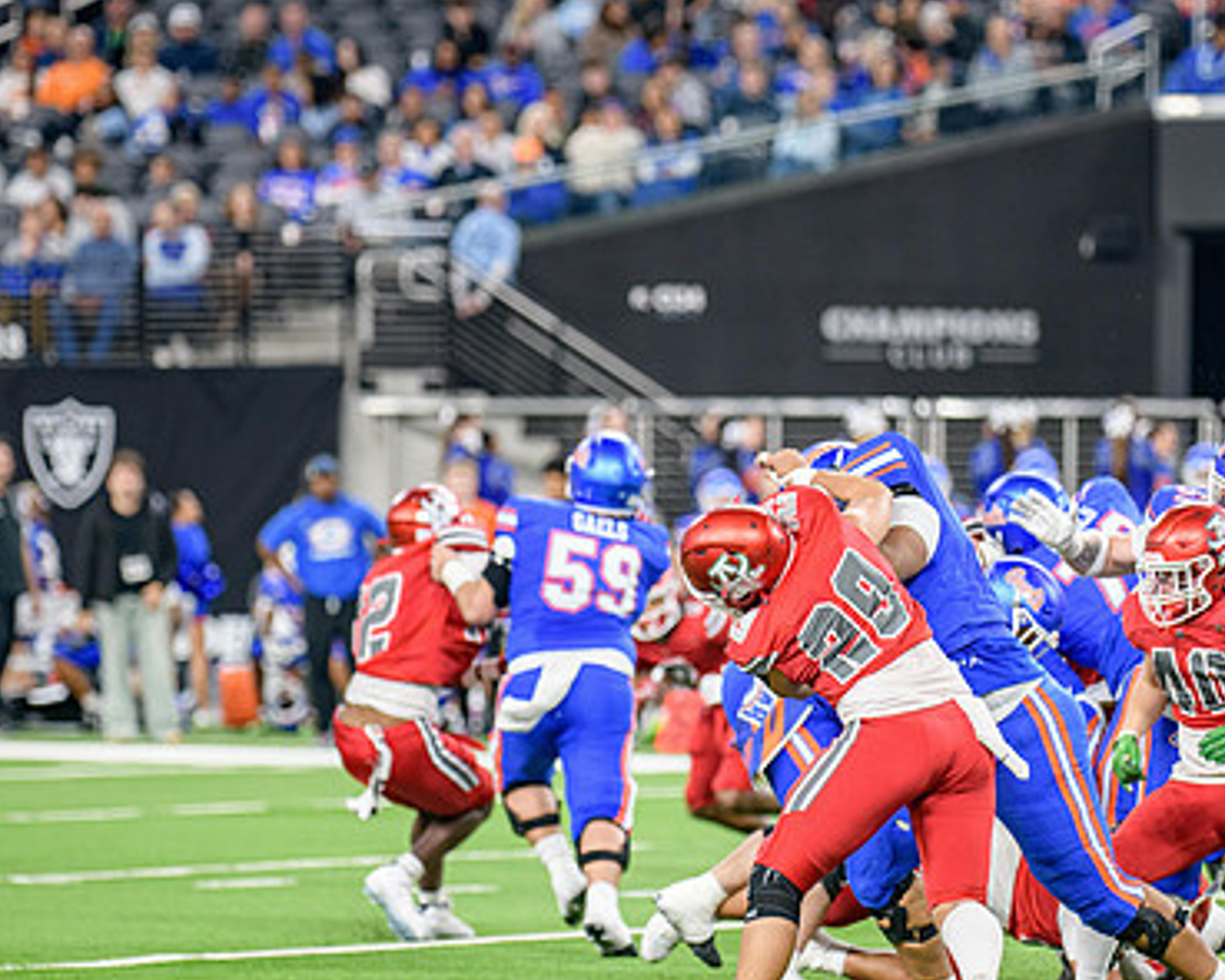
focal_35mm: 288
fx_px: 10439
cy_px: 623
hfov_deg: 6.7
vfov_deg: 5.4
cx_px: 783
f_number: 2.8
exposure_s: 1/400
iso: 1000
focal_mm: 195
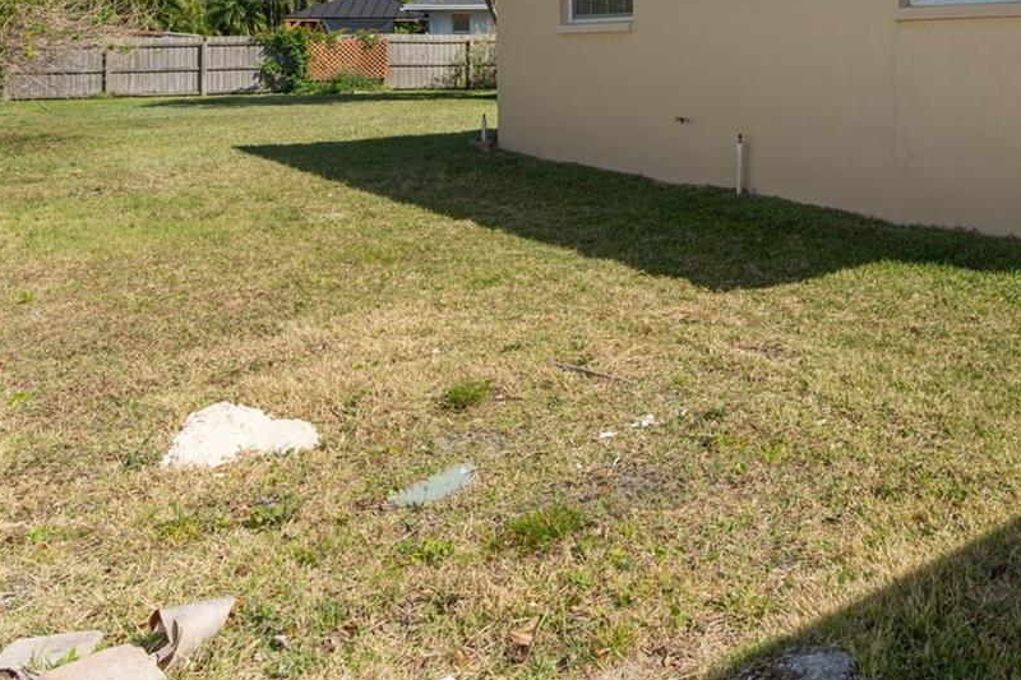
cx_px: 842
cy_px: 41
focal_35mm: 34
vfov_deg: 36.0
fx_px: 964
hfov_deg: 51.6
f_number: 9
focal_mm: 17
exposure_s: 1/60
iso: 250
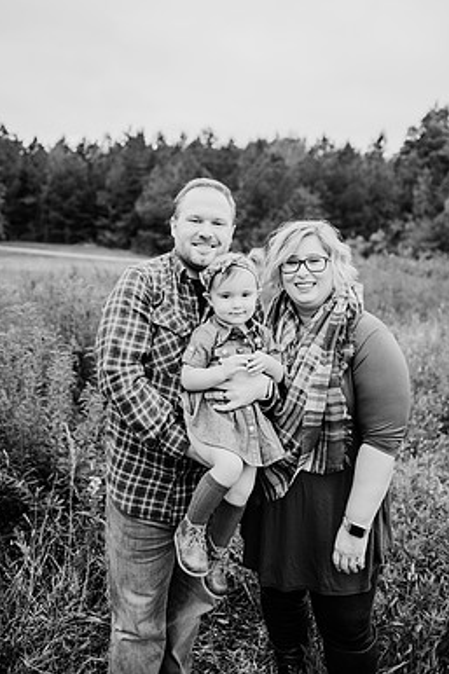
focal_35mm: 28
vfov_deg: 65.2
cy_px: 292
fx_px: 524
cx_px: 241
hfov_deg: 46.3
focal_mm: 24
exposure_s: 1/800
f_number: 2.2
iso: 125
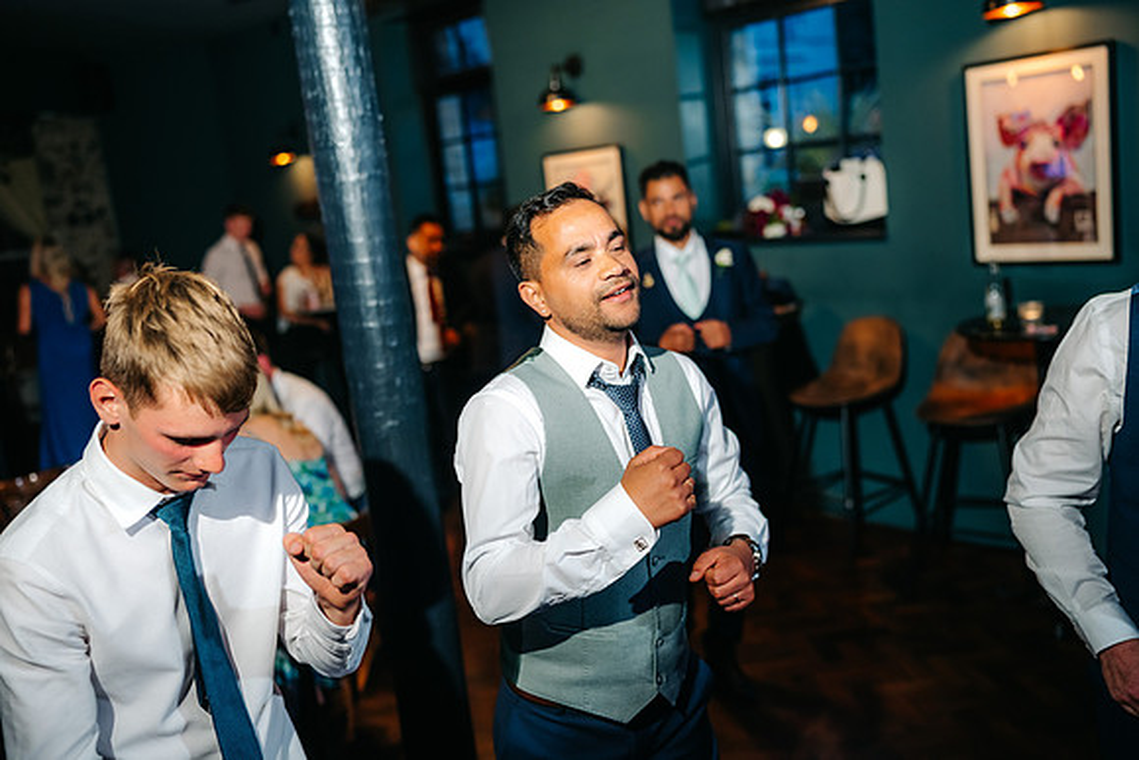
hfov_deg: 54.4
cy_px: 380
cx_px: 570
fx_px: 1108
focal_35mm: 35
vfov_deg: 37.9
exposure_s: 1/200
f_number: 1.8
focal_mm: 35
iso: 400
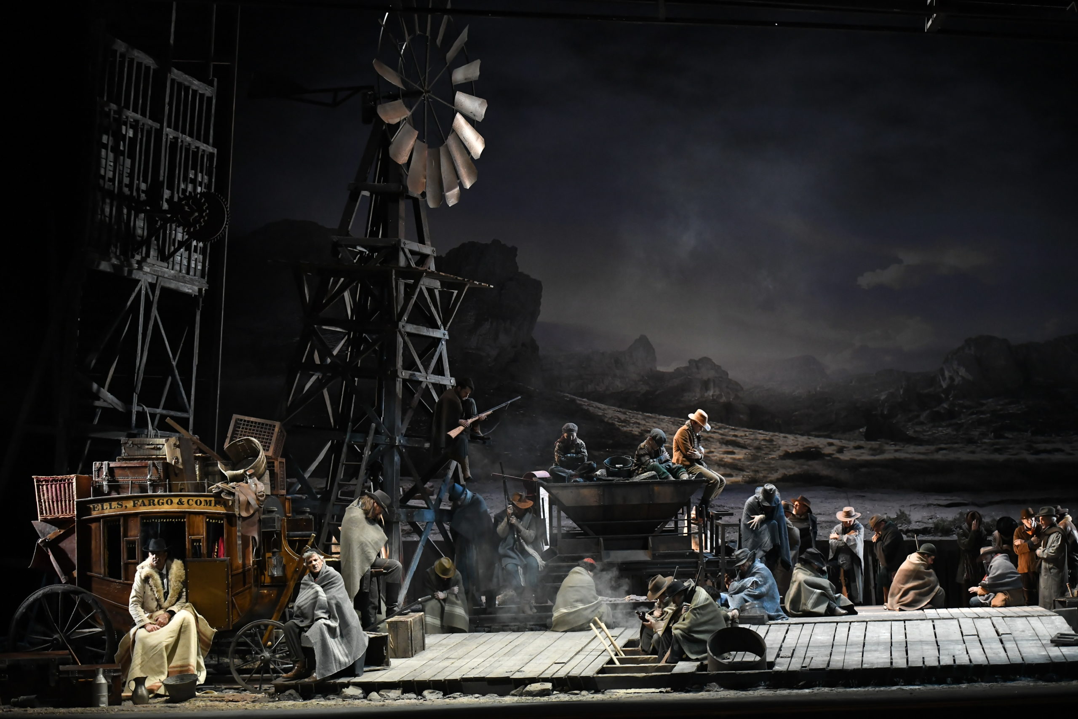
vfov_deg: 19.5
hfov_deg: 28.8
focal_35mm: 70
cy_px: 360
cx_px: 539
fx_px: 2096
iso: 4000
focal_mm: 70
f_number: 4
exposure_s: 1/200
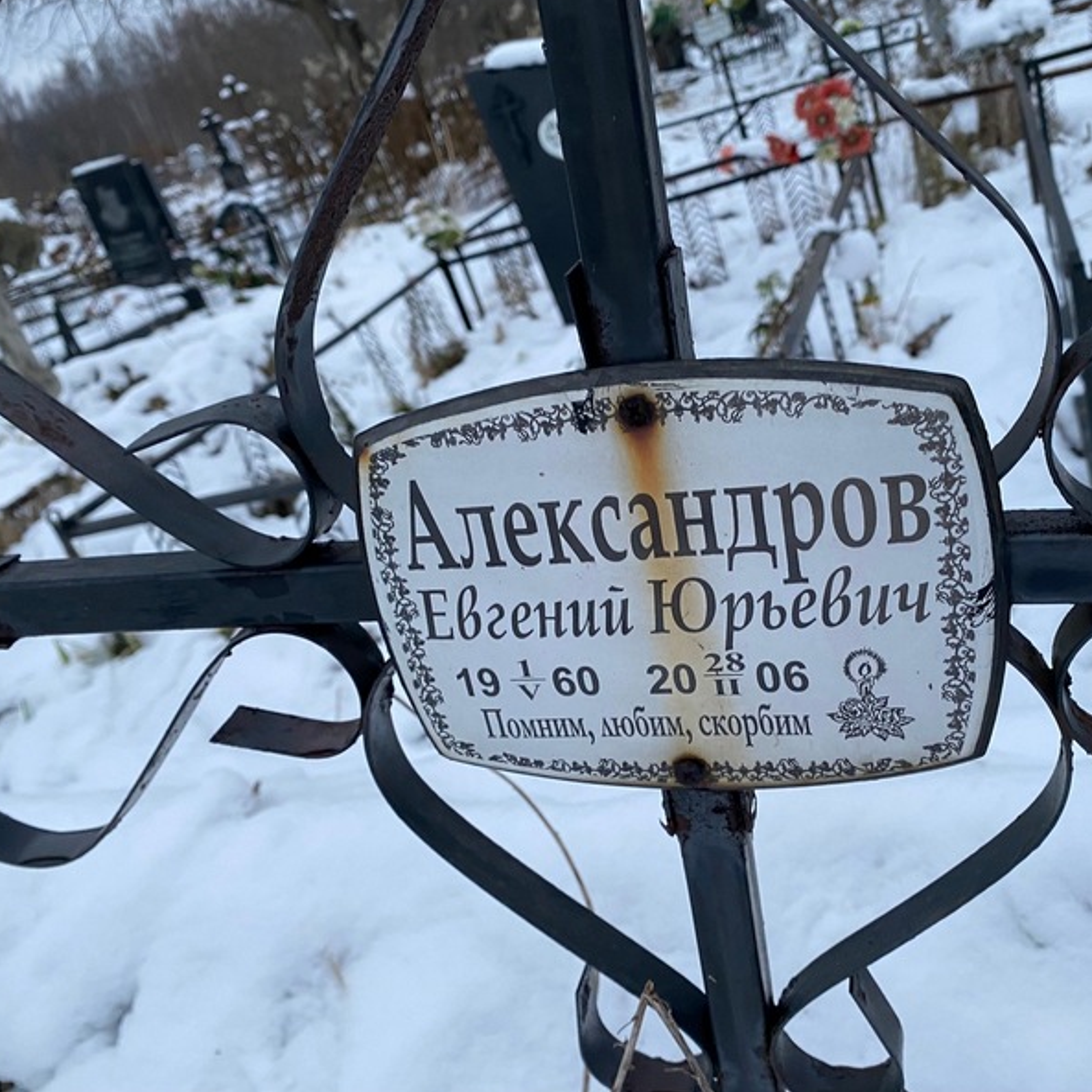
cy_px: 543
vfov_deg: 52.5
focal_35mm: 31
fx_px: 1106
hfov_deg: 52.2
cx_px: 657
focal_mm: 4.25
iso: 125
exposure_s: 1/81
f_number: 1.8
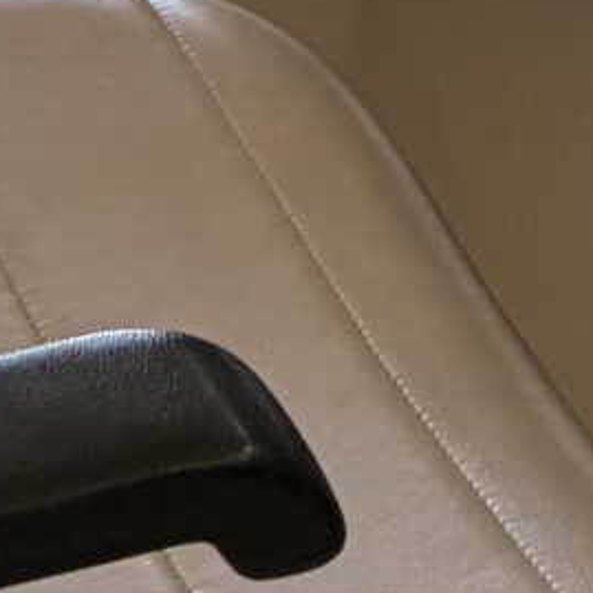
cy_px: -968
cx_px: -1226
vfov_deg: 7.3
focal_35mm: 219
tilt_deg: -16.6
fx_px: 4245
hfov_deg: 7.1
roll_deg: -2.3
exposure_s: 1/121
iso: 50
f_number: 1.6
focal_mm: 5.96
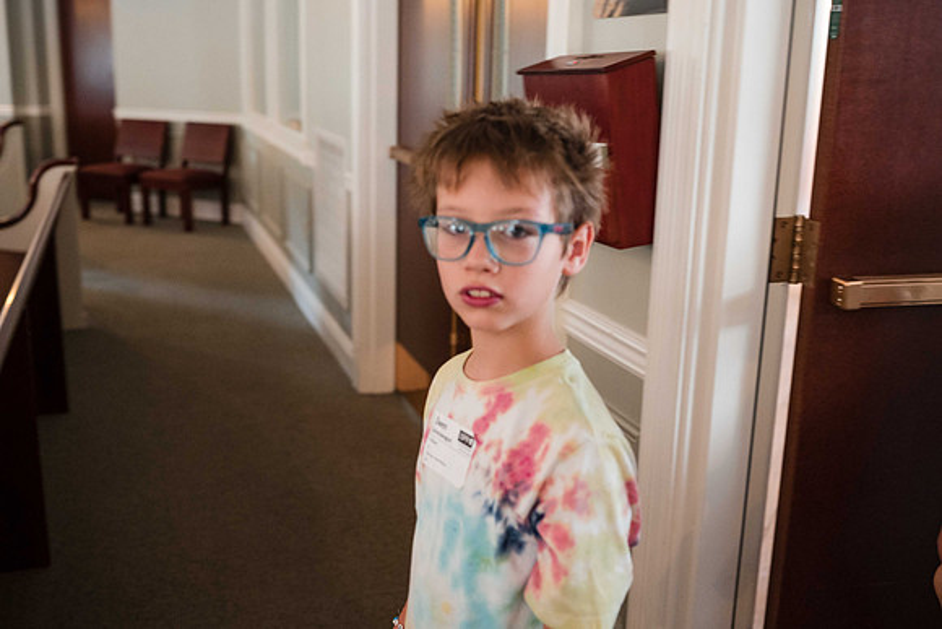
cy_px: 303
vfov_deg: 34.0
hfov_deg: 49.2
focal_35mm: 39
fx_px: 1028
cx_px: 464
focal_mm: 35
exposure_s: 1/100
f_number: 2.8
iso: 3200
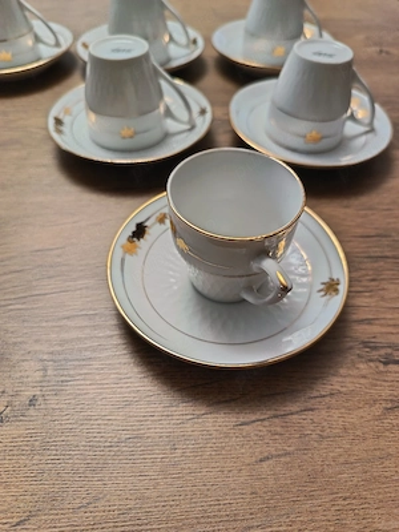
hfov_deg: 56.8
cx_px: 200
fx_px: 369
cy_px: 266
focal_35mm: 24
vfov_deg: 71.6
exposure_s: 1/33.3
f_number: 1.75
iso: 1838
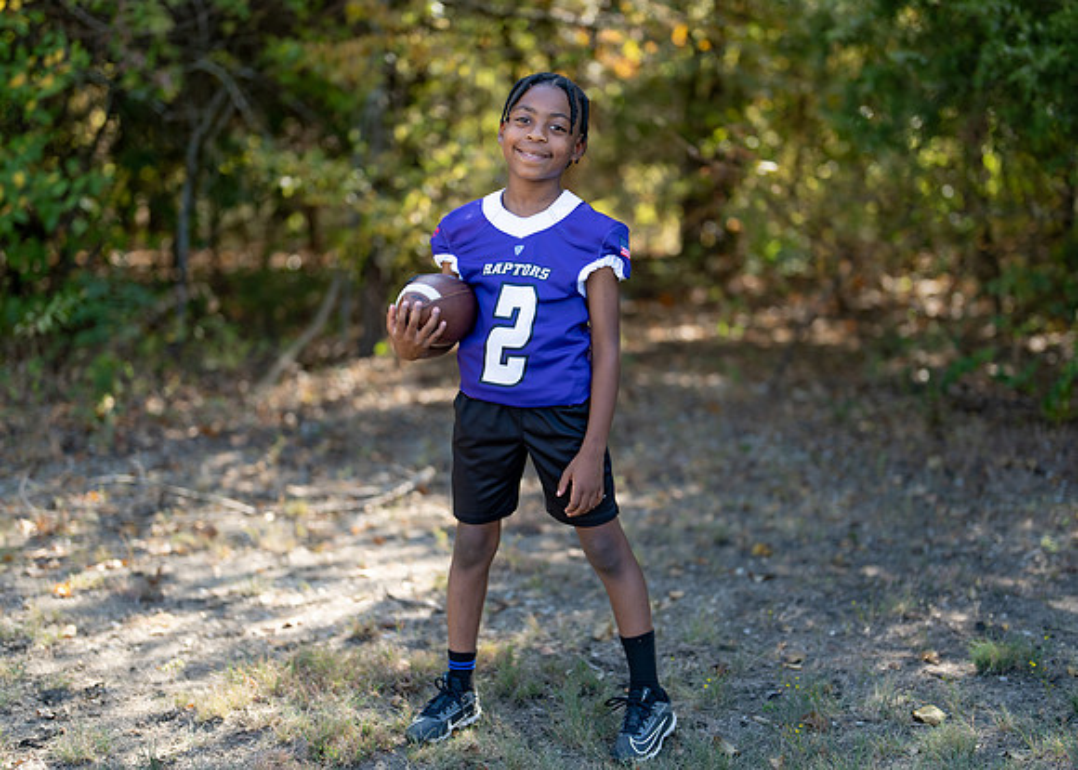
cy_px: 414
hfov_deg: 32.6
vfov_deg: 23.6
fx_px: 1842
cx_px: 540
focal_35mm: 60
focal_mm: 50
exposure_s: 1/1600
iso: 100
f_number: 1.2
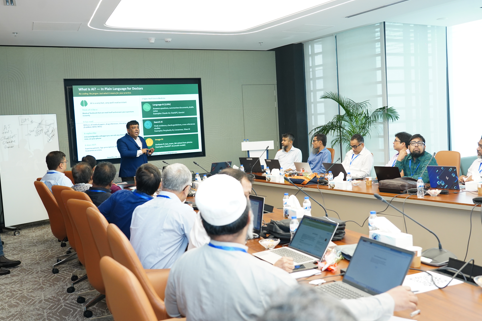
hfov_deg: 51.9
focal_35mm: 37
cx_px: 246
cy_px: 160
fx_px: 495
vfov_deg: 35.9
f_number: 4.5
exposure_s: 1/160
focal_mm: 36
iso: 2000
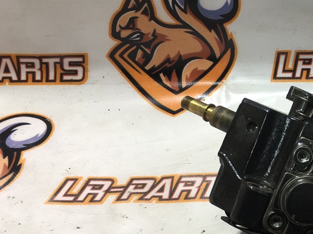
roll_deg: -0.3
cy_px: 134
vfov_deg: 22.2
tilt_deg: -38.8
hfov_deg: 27.1
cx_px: 338
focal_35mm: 66
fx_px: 597
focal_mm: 4.15
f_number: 2.2
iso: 25
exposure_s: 1/50
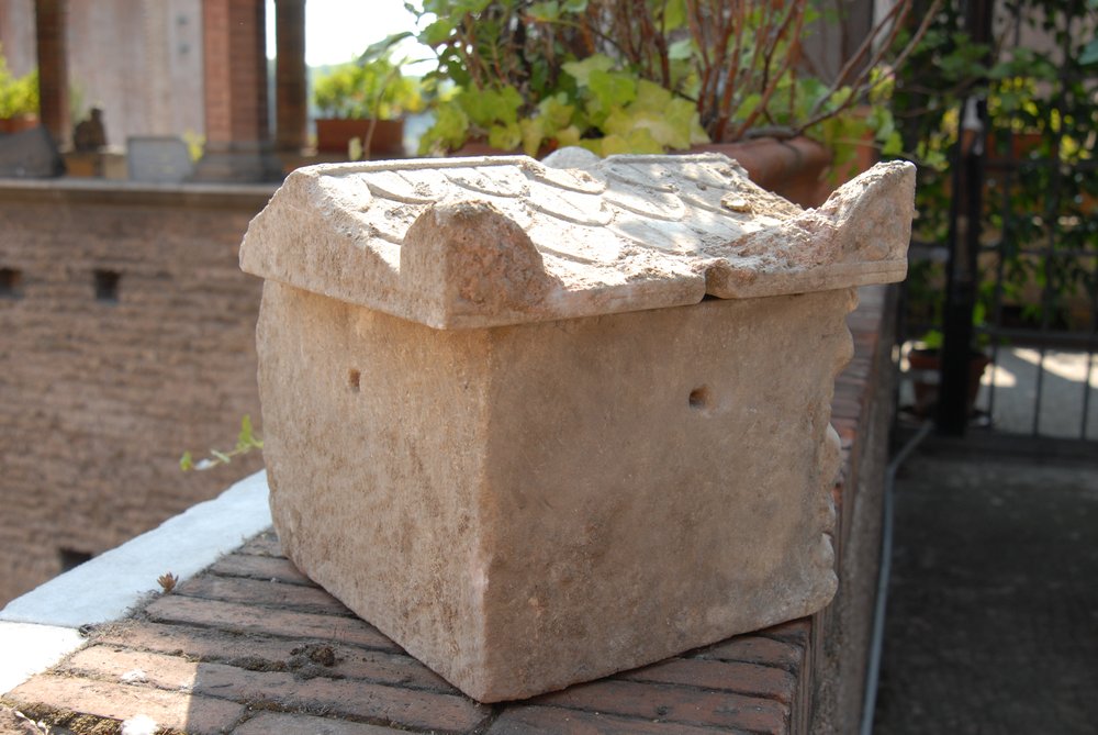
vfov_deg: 32.0
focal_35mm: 42
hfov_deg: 46.4
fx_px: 1282
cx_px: 549
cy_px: 368
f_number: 7.1
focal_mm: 28
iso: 200
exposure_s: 1/180
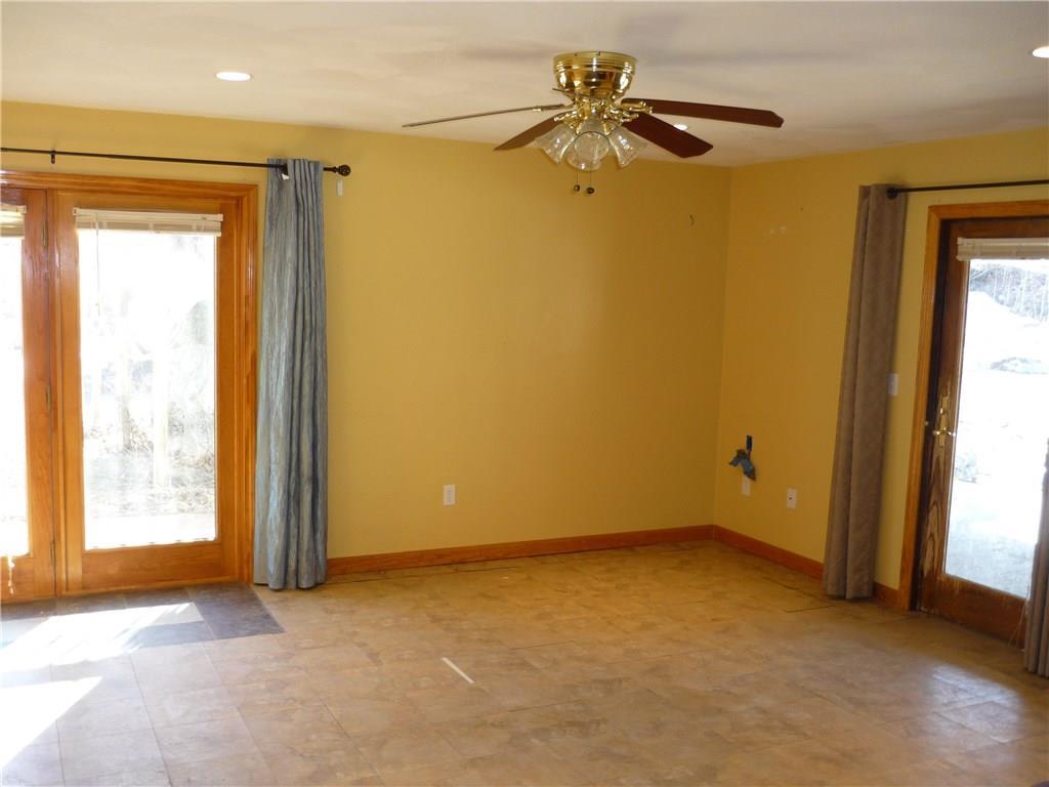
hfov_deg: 55.4
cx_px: 524
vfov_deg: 42.9
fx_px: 1000
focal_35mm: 33
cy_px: 394
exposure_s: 1/30
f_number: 2.8
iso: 100
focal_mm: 5.5
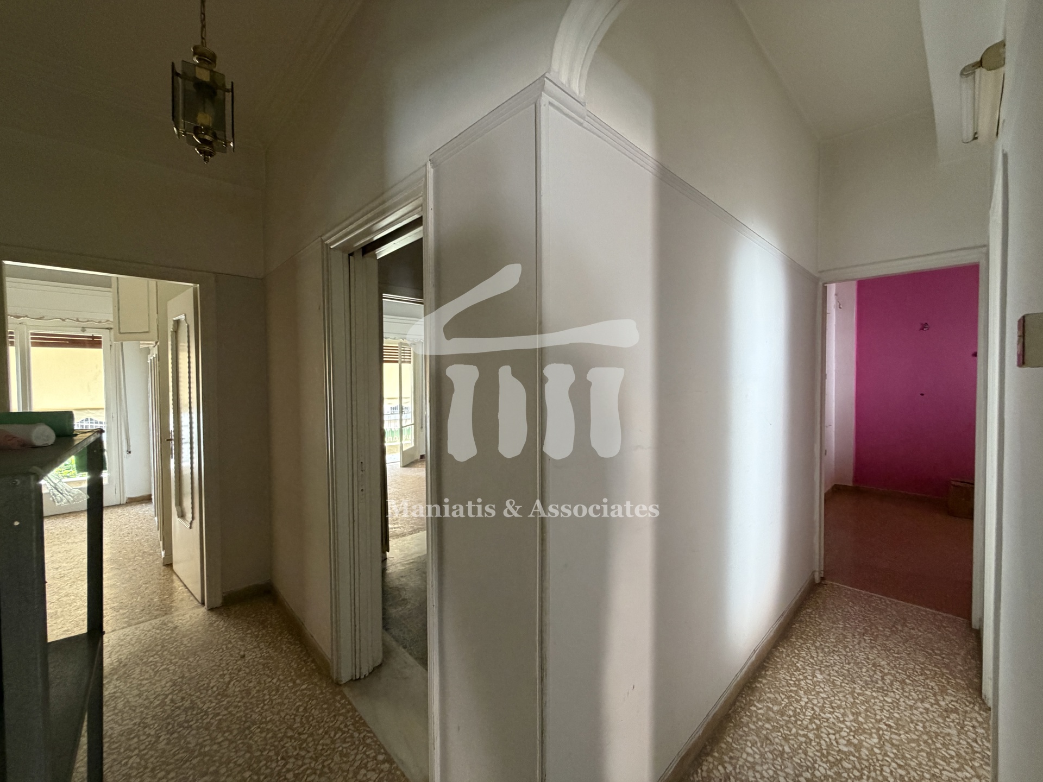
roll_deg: +0.2
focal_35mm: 14
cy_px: 391
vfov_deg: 85.7
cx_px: 522
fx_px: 422
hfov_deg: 102.1
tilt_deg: -2.0
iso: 320
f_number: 2.2
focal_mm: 2.22
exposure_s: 1/72
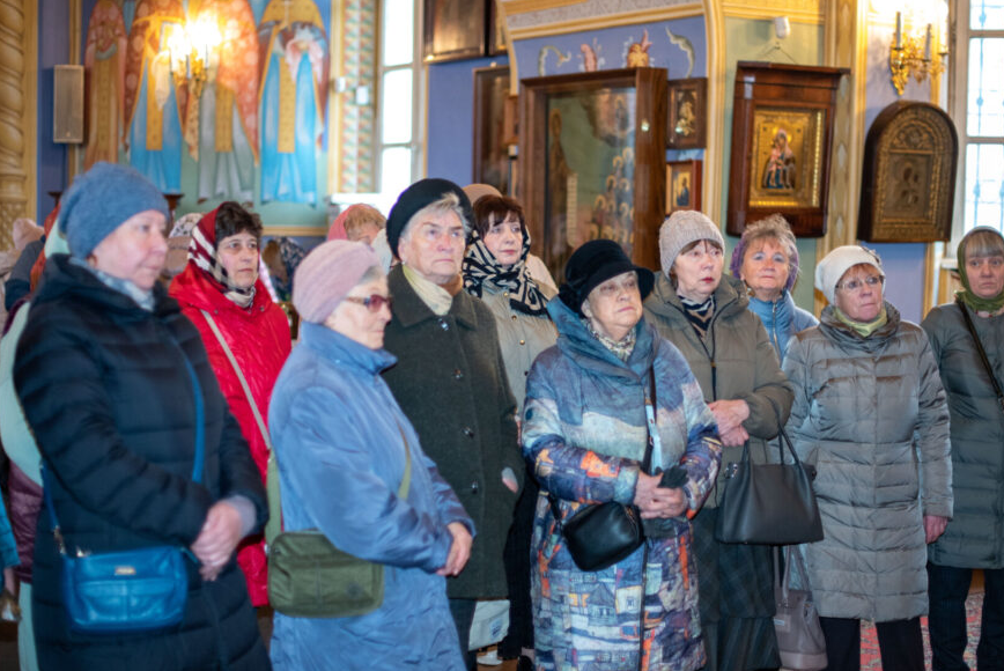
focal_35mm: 59
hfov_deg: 33.9
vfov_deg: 23.0
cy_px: 292
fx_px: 1646
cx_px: 525
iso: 1250
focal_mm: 50
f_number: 1.4
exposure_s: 1/200
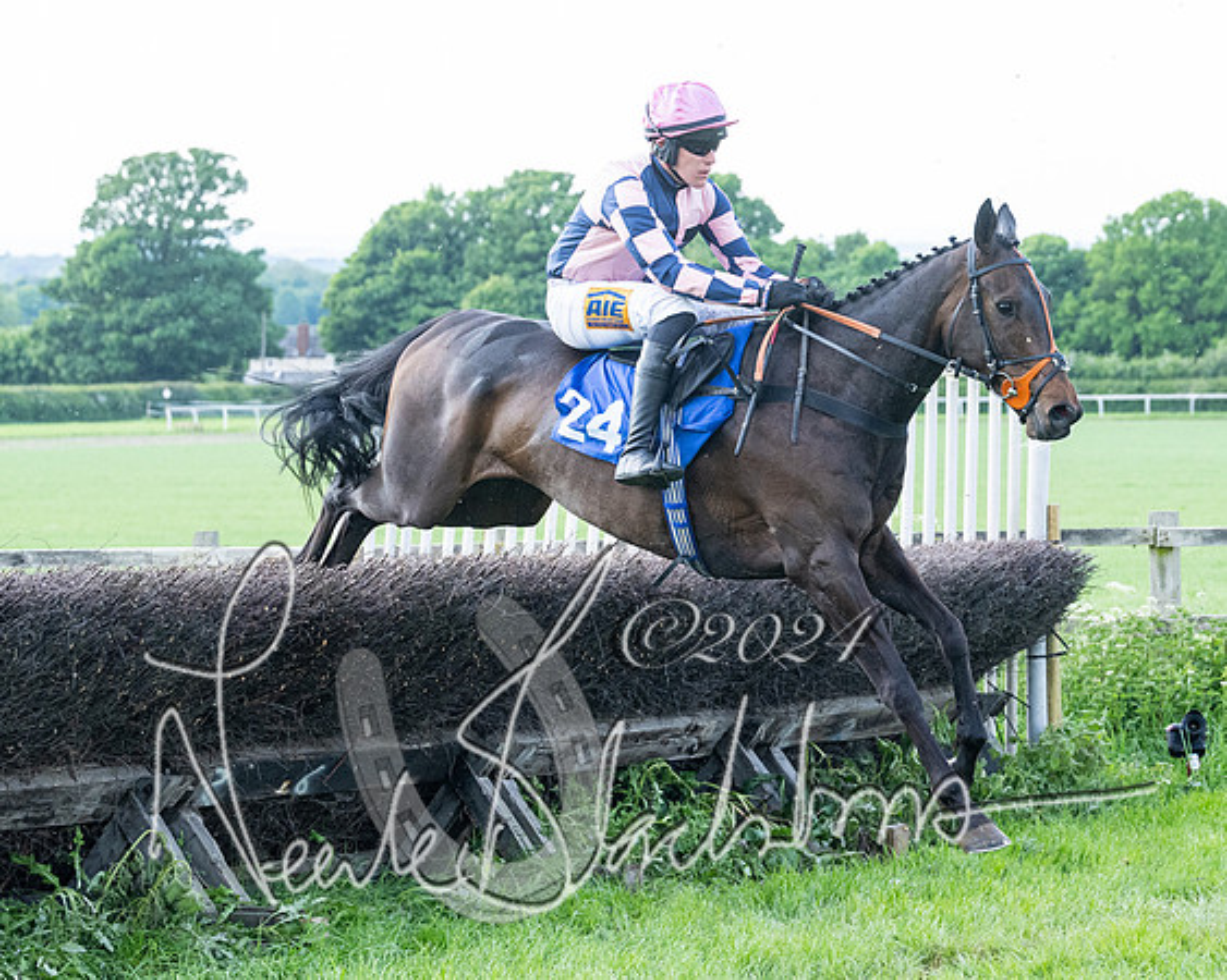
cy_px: 505
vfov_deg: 11.8
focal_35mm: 131
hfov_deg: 14.8
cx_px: 624
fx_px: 4738
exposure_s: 1/2000
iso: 1000
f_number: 4
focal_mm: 70
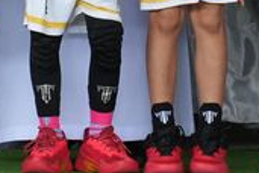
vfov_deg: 2.2
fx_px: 4410
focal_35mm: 613
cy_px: -260
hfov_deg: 3.4
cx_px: 227
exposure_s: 1/400
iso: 1250
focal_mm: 70
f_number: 5.6
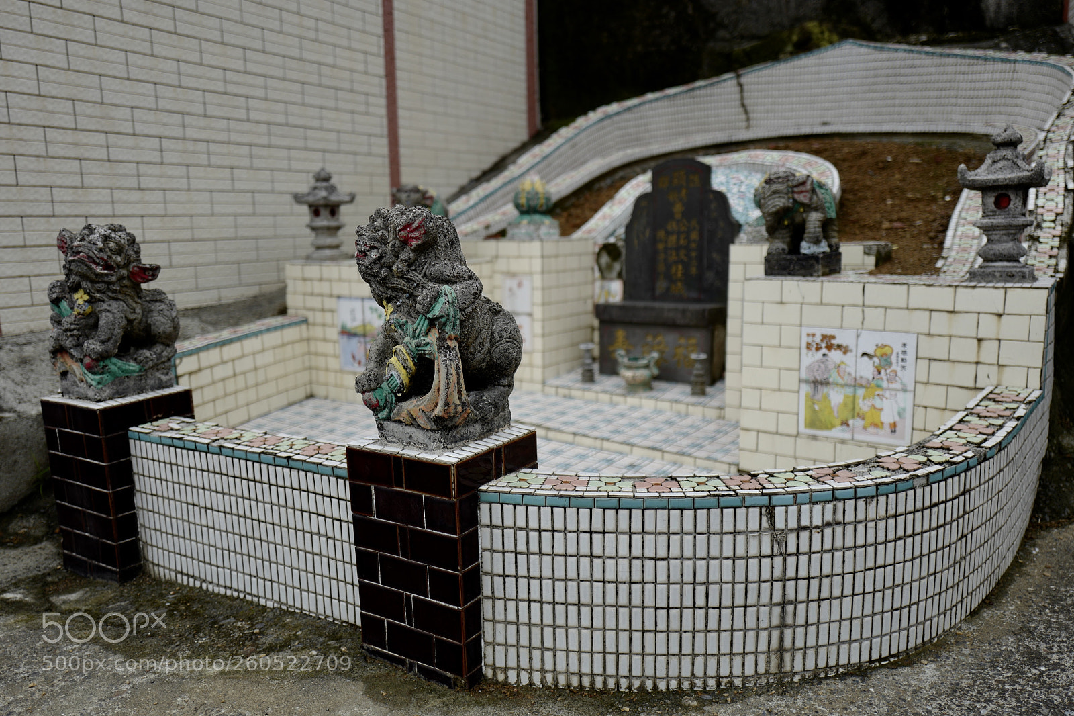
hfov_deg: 65.5
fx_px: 835
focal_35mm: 28
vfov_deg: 46.4
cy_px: 358
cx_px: 537
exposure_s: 1/1000
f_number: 1.7
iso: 100
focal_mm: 28
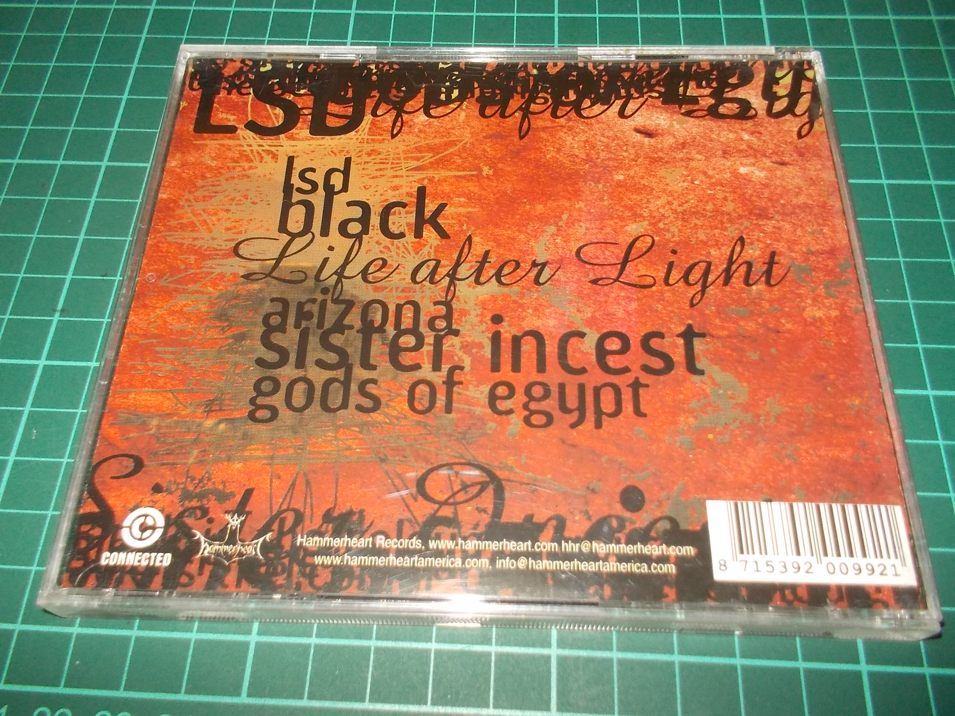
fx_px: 800
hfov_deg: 61.7
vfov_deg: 48.2
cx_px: 478
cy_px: 358
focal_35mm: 29
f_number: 3.3
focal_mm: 4.1
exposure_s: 1/30
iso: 200
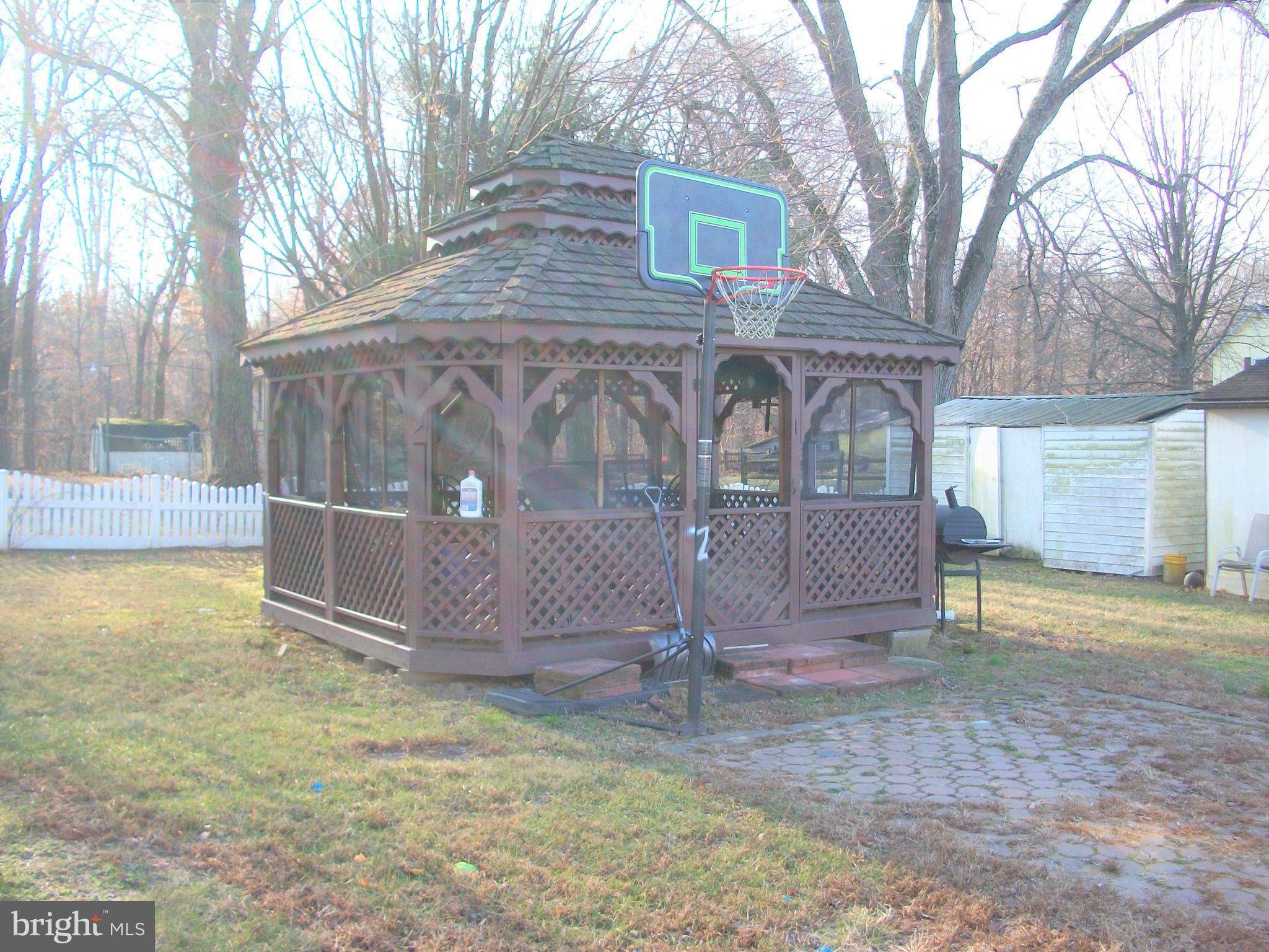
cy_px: 476
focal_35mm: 35
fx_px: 1283
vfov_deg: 40.7
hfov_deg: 52.6
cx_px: 634
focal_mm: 6.3
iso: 80
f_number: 3.1
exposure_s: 1/125
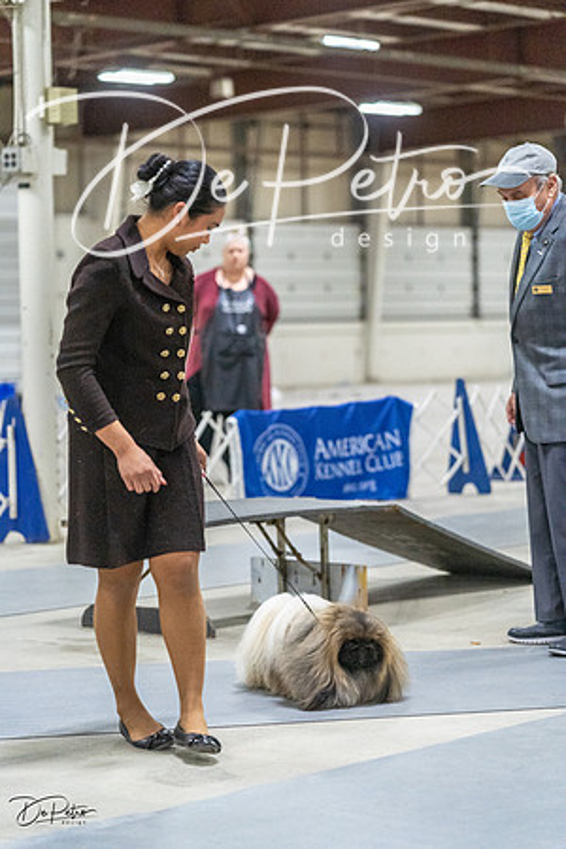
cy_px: 424
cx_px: 283
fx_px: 2429
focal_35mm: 103
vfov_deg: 19.8
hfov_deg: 13.3
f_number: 3.2
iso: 6400
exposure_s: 1/400
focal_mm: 103
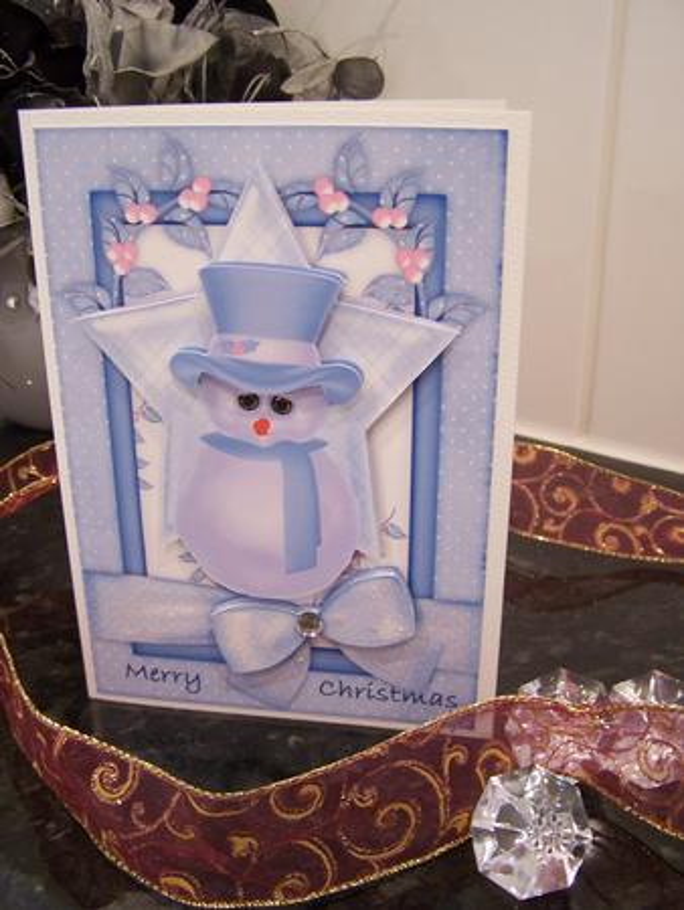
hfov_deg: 37.8
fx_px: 1000
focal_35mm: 38
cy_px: 455
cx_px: 342
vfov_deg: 49.0
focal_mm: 6.3
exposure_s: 1/8
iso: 140
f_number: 2.8
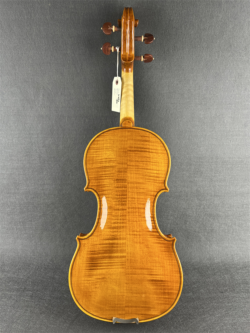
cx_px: 125
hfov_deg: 53.1
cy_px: 166
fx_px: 250
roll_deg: +0.2
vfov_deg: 67.3
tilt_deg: -22.7
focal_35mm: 26
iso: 80
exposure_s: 1/100
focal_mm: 5.1
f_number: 1.6
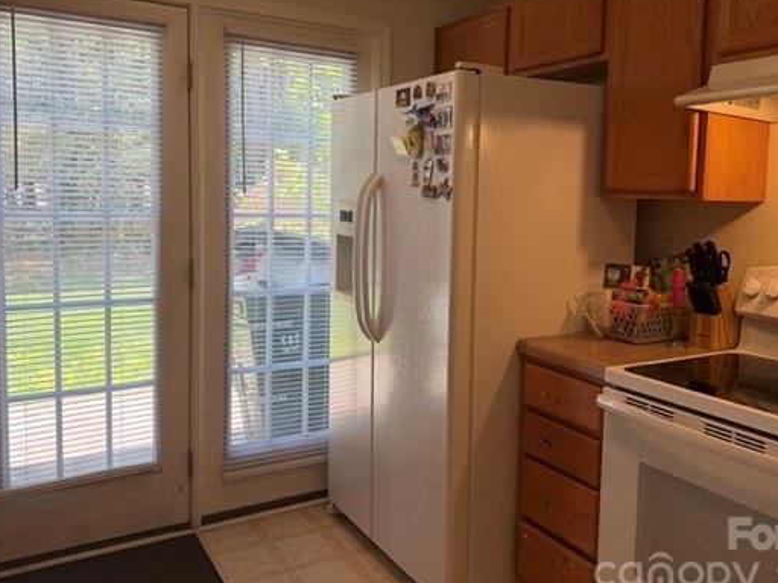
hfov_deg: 60.0
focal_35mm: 30
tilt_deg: -4.6
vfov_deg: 46.6
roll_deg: -0.9
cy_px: 246
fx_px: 674
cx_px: 394
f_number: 1.78
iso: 125
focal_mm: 6.76
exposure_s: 1/200
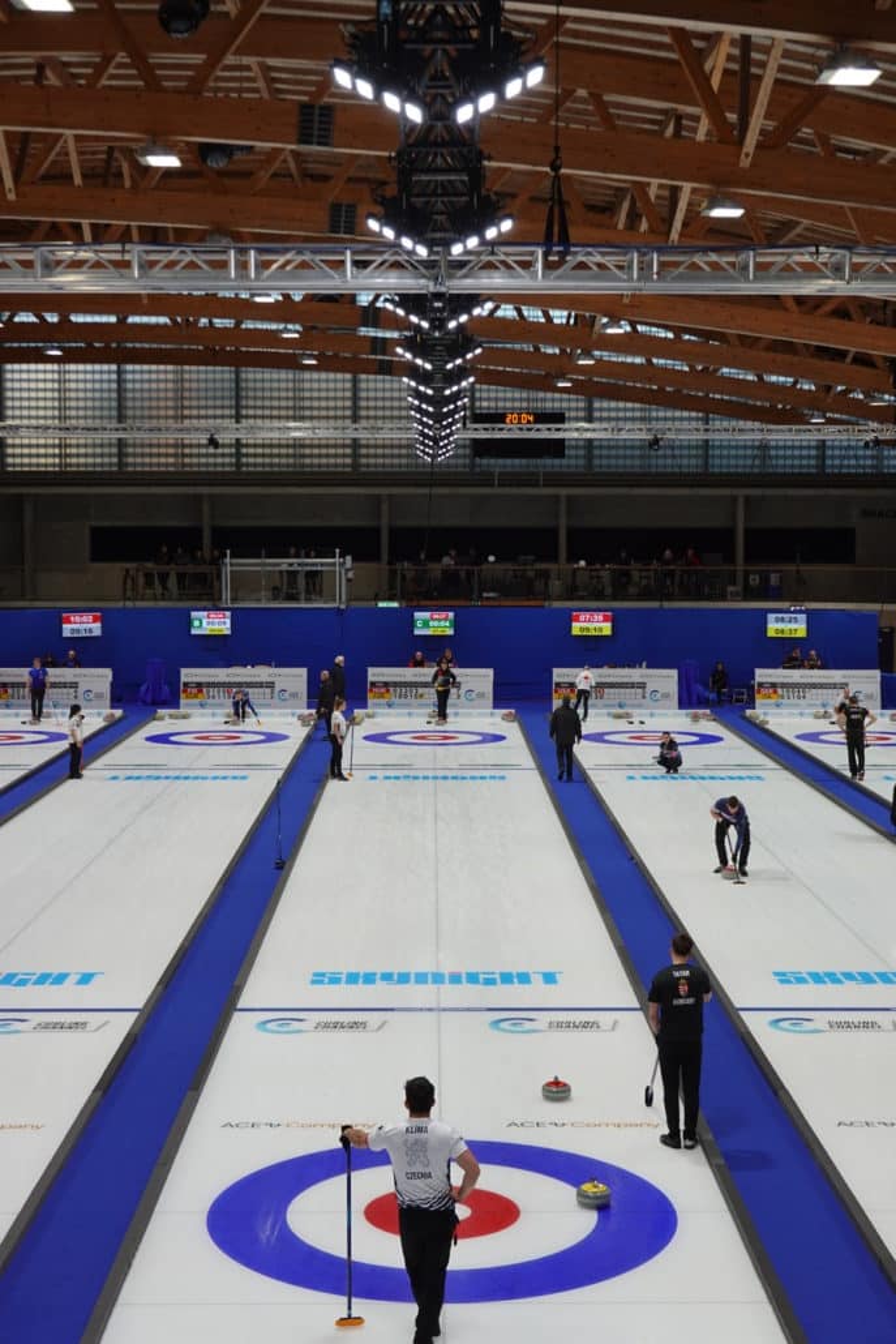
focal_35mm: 53
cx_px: 448
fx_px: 1978
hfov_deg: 25.5
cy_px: 672
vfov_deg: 37.5
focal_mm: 19.43
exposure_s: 1/60
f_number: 4
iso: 100
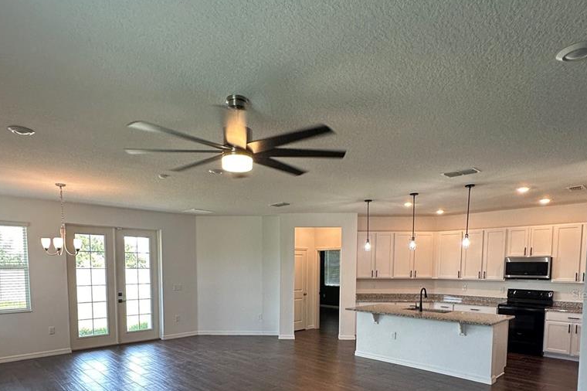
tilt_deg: -5.0
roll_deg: +0.3
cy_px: 294
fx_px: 375
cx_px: 279
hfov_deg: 76.1
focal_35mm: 23
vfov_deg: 52.6
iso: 200
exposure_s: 1/120
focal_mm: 2.22
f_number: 2.2
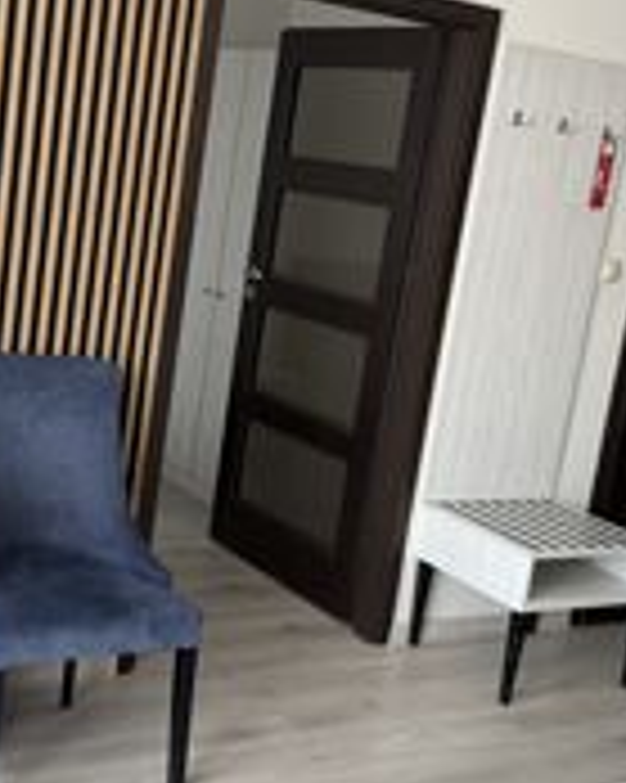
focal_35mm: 54
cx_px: 203
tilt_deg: -10.5
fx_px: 1252
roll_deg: -8.5
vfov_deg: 34.8
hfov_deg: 27.9
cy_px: 382
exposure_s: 1/121
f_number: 1.78
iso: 125
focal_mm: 6.76
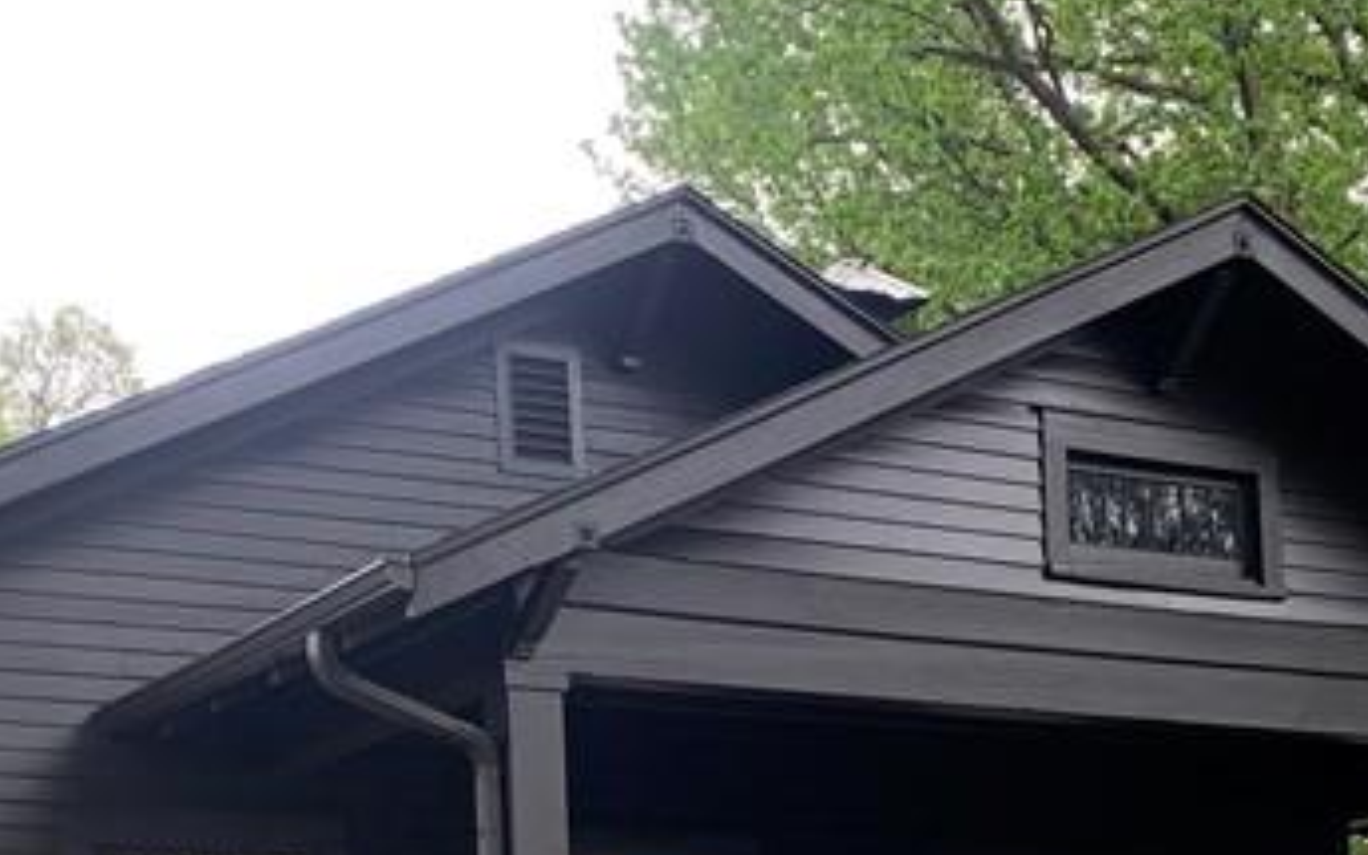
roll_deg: +3.4
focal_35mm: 82
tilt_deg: +2.3
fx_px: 3057
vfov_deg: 15.1
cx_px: 879
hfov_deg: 25.1
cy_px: 1157
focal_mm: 4.25
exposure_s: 1/122
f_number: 1.8
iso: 32
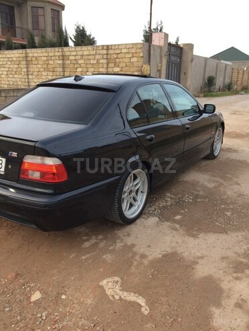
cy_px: 166
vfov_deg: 61.7
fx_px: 278
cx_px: 124
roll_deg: +0.0
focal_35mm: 29
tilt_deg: -16.2
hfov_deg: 48.2
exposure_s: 1/50
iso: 32
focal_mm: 4.15
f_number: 2.2
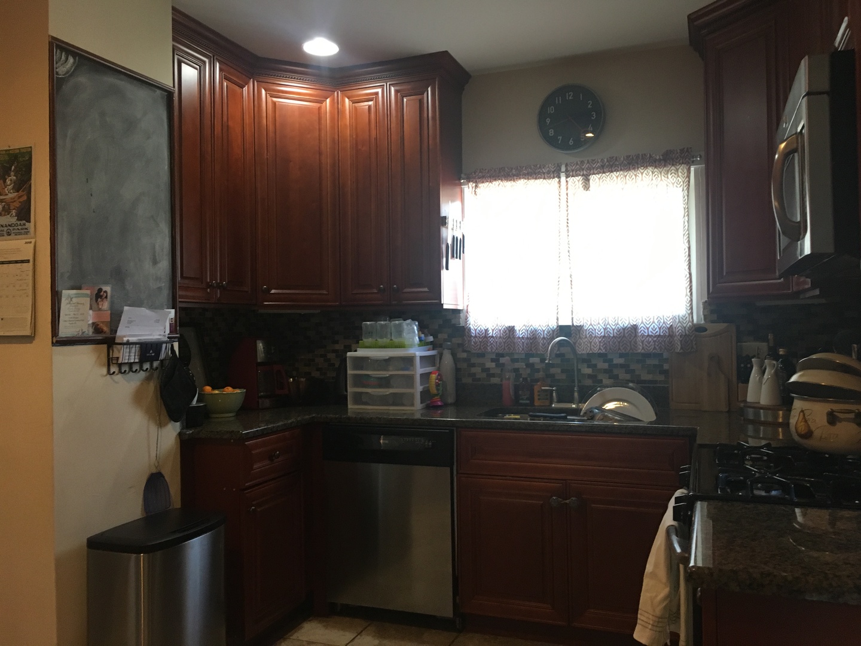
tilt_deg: +0.9
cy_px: 323
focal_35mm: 29
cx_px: 430
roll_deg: +1.6
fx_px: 721
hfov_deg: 61.7
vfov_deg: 48.2
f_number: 2.2
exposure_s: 1/30
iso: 125
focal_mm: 4.15
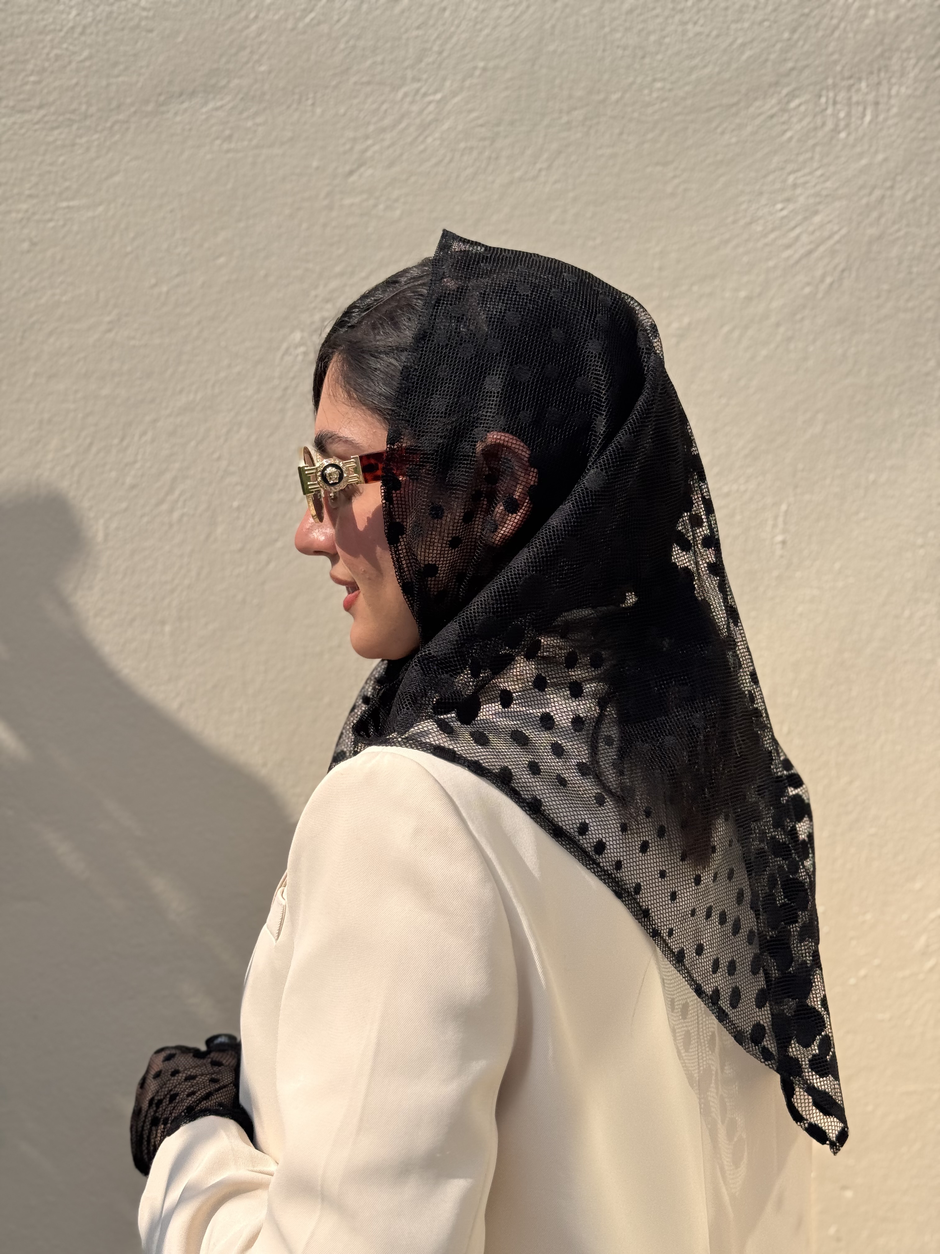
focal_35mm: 48
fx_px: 1738
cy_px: 627
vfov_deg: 39.7
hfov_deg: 30.3
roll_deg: +0.4
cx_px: 470
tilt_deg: -4.8
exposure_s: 1/7937
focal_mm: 6.76
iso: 64
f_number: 1.78
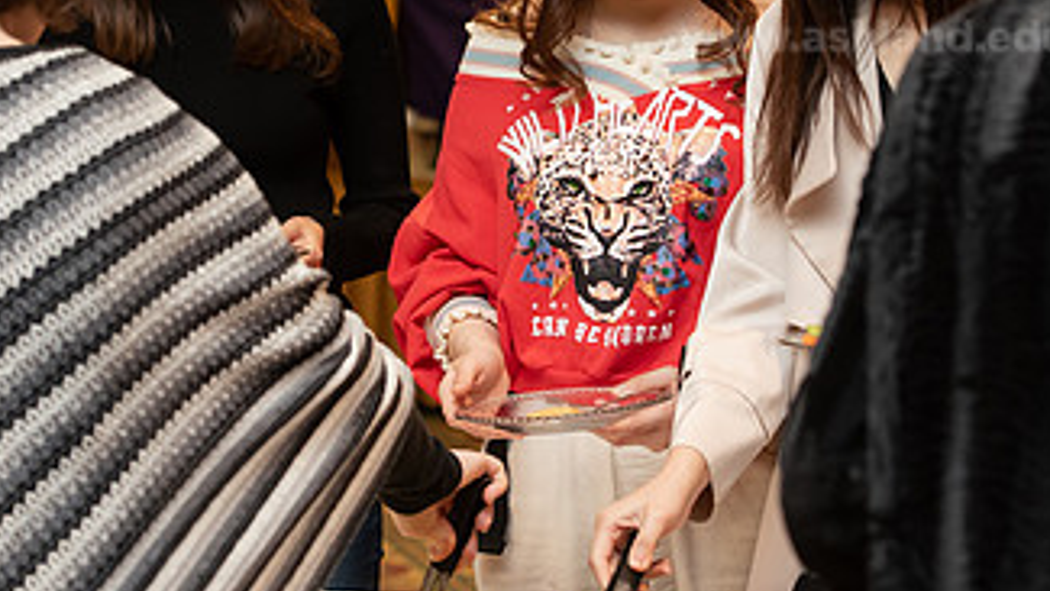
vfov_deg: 9.2
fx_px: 3648
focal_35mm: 131
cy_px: 105
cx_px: 533
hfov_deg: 16.4
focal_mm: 70
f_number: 4.5
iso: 1600
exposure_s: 1/200
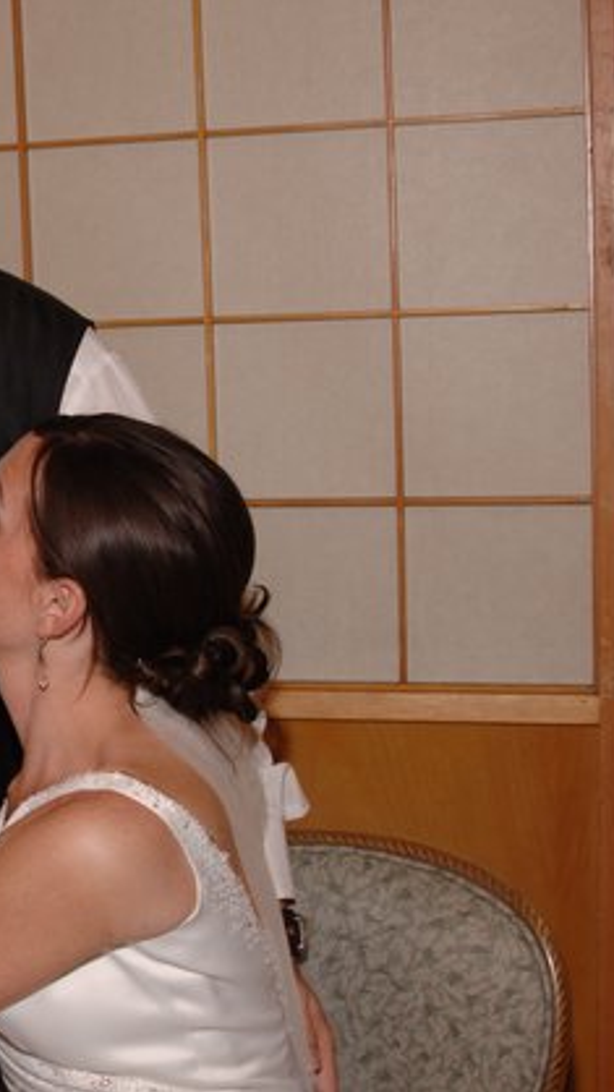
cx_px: -219
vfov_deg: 29.4
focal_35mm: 72
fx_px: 2085
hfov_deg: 15.8
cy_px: 545
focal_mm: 30
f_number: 5
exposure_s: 1/40
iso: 400
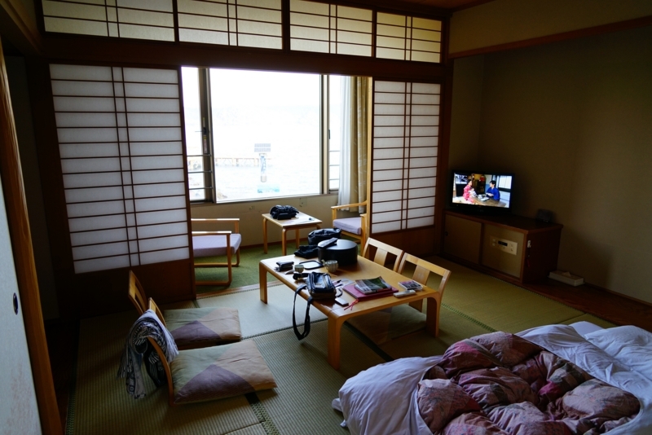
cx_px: 326
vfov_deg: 53.2
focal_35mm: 24
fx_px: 435
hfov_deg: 73.7
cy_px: 218
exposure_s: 1/60
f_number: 4
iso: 320
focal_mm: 24
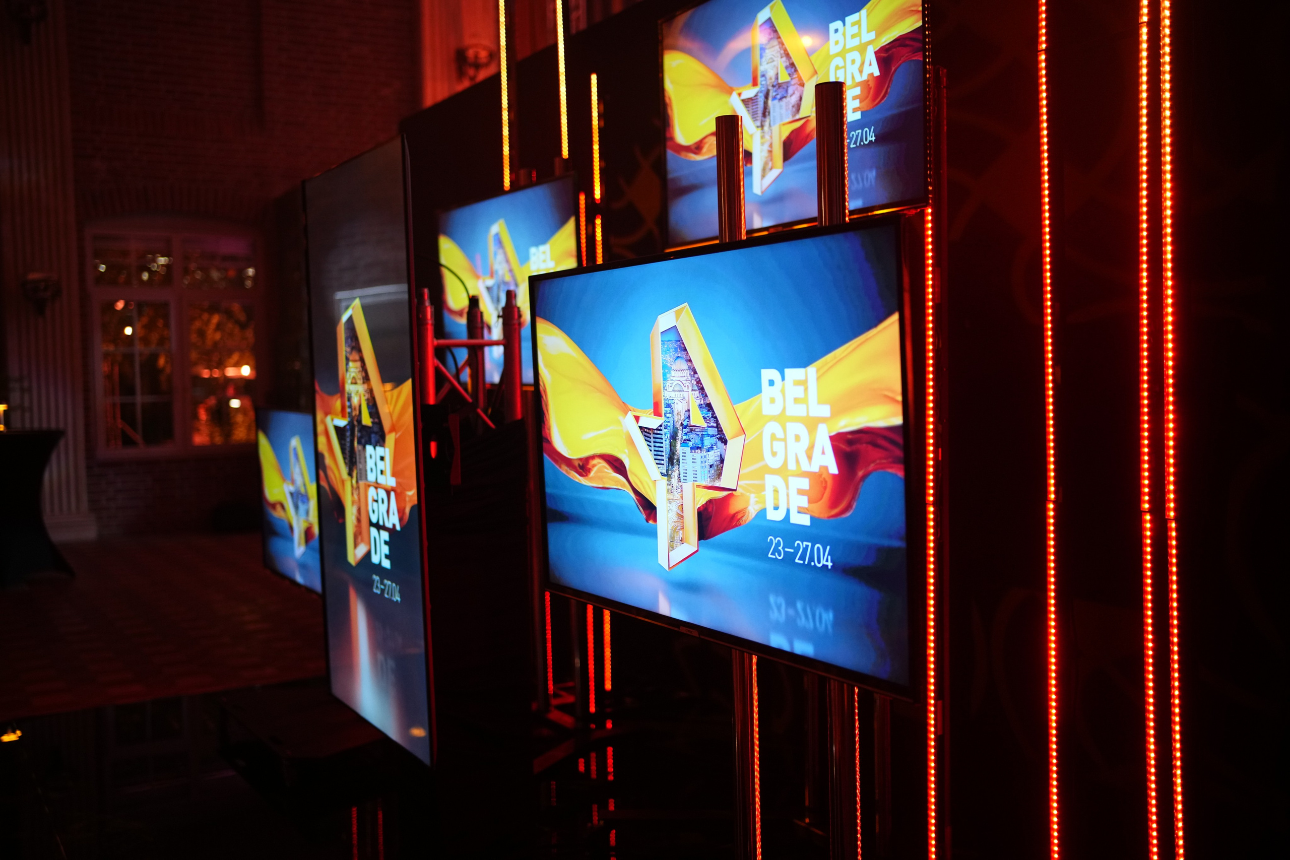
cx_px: 645
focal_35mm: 35
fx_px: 1254
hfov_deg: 54.4
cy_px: 430
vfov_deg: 37.9
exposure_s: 1/200
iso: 2000
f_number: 1.8
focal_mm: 35
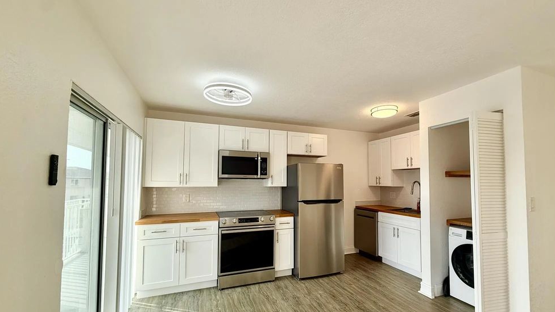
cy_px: 173
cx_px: 290
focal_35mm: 16
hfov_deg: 99.3
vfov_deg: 66.9
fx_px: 235
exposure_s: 1/120
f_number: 2.2
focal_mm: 2.22
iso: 80
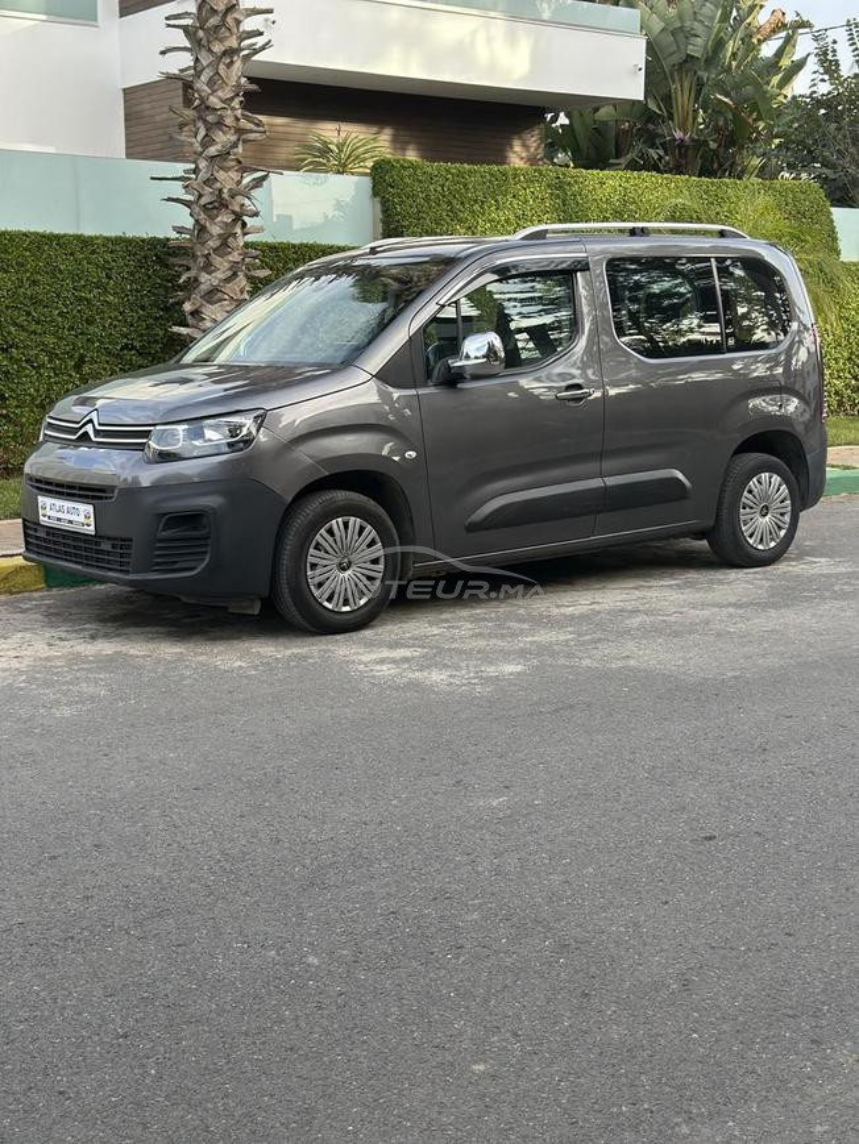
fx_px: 1588
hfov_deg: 30.3
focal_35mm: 48
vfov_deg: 39.7
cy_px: 572
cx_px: 430
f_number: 1.78
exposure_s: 1/494
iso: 80
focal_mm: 6.86
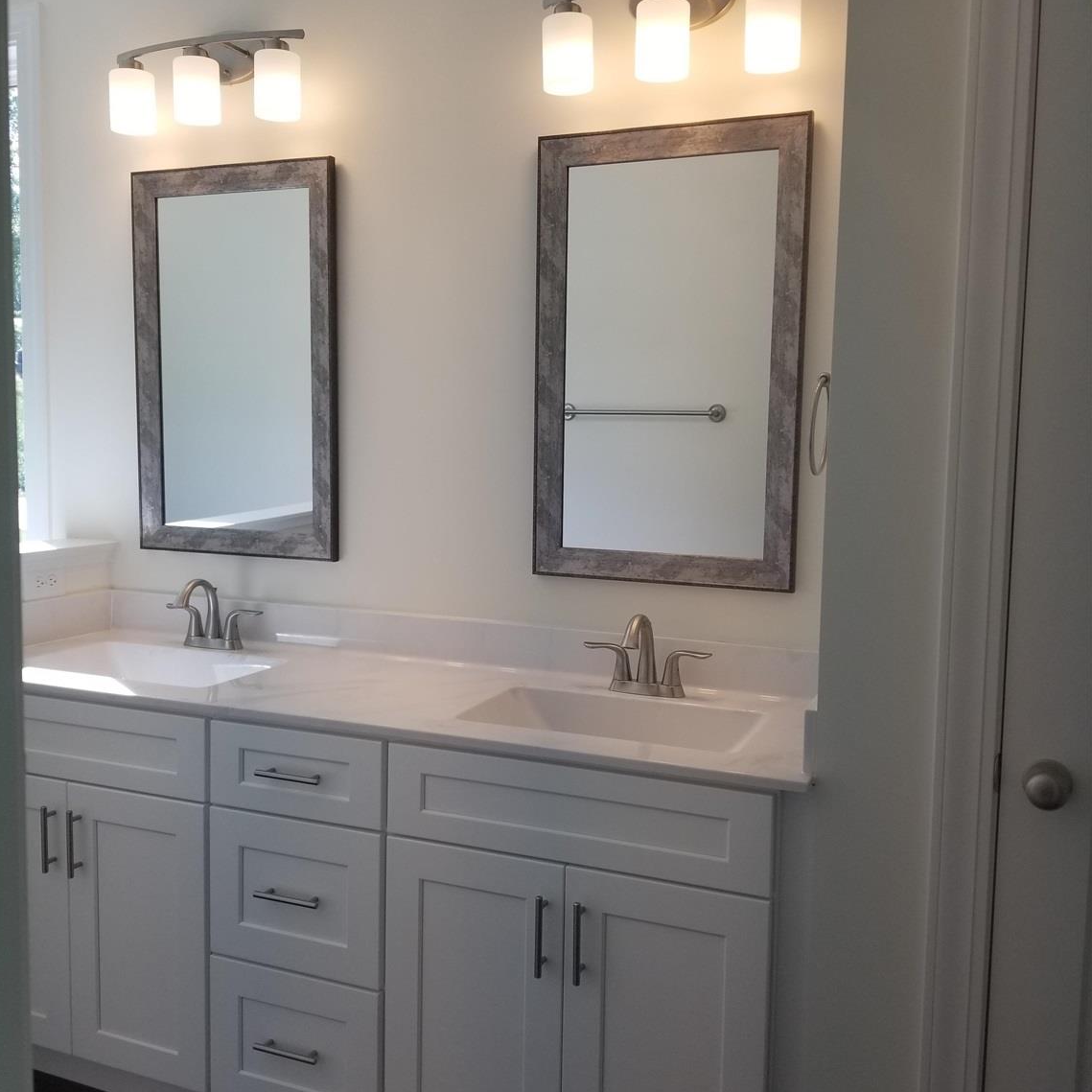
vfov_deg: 52.5
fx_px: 1106
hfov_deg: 52.5
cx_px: 541
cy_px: 518
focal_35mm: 31
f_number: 1.7
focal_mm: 4.3
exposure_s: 1/308
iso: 50
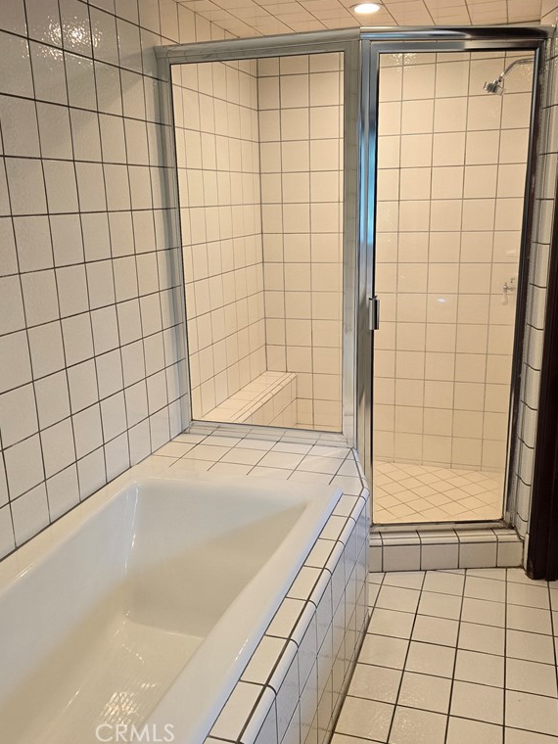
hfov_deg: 45.4
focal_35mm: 31
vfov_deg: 58.4
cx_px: 294
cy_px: 371
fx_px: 666
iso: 200
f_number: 1.7
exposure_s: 1/120
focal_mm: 6.3
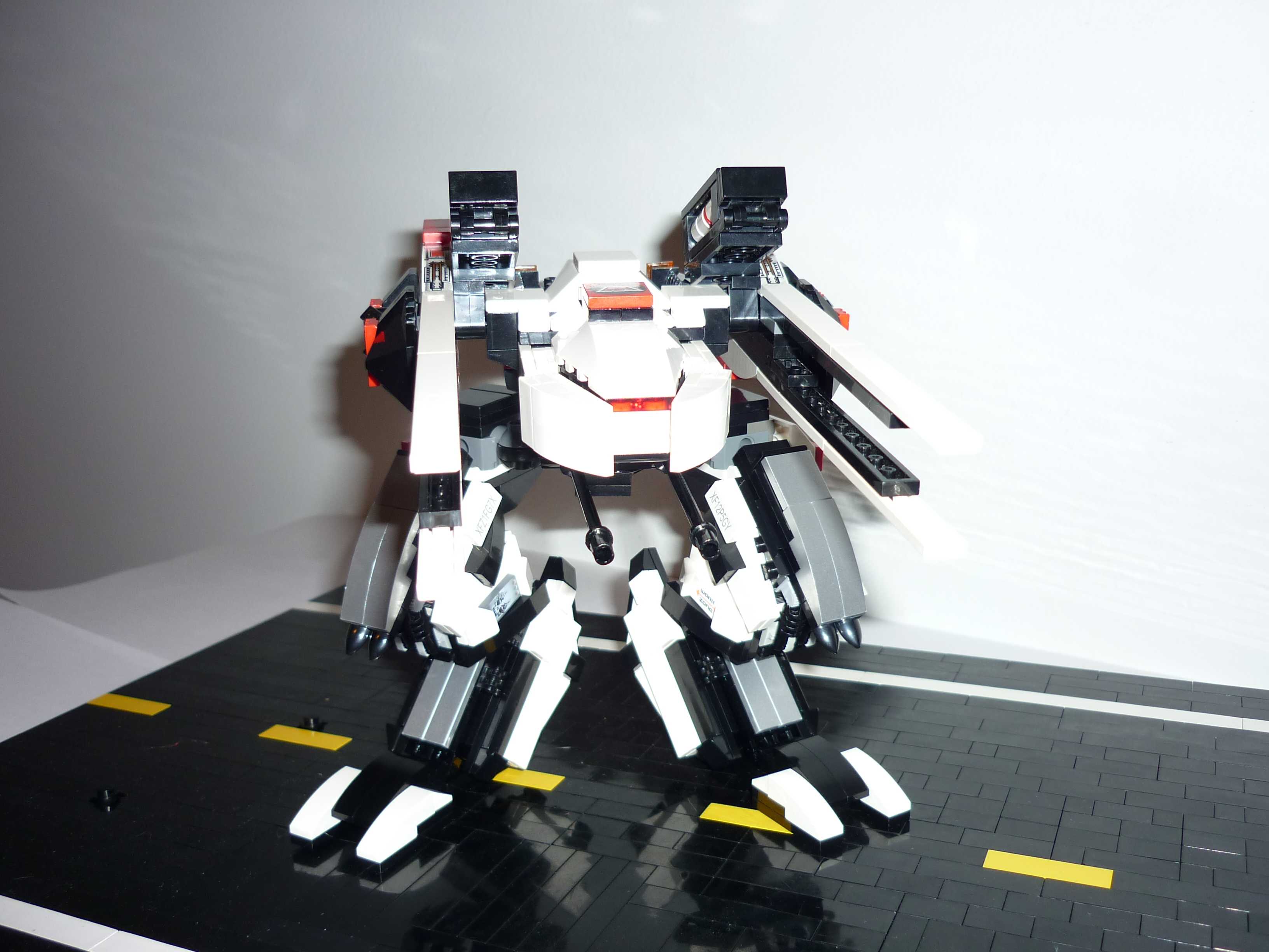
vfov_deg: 42.9
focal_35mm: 33
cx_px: 634
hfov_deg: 55.4
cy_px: 476
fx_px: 1210
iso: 100
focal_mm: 5.5
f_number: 2.8
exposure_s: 1/30
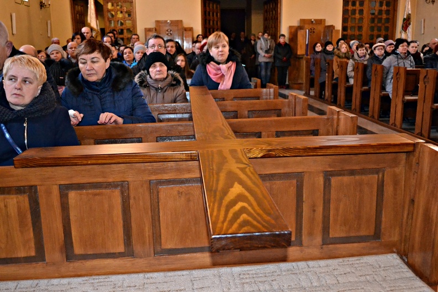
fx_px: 401
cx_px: 219
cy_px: 146
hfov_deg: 57.2
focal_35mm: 33
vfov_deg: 40.0
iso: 3200
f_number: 3.8
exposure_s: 1/60
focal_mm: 22
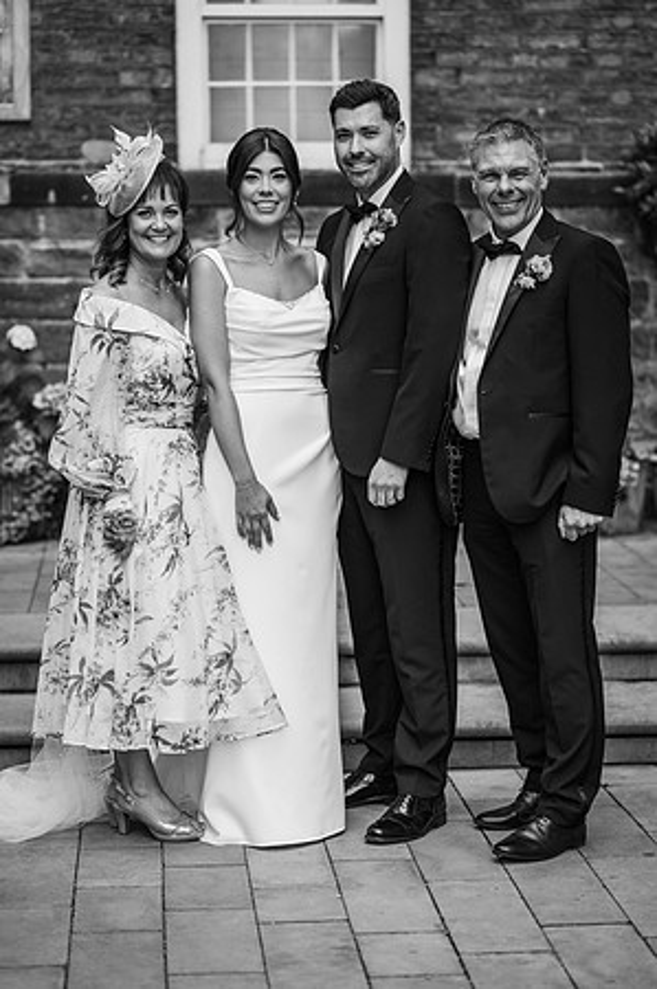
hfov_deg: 16.0
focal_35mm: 85
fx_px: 2332
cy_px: 494
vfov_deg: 23.9
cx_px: 328
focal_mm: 85
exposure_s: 1/1000
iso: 100
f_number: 2.2
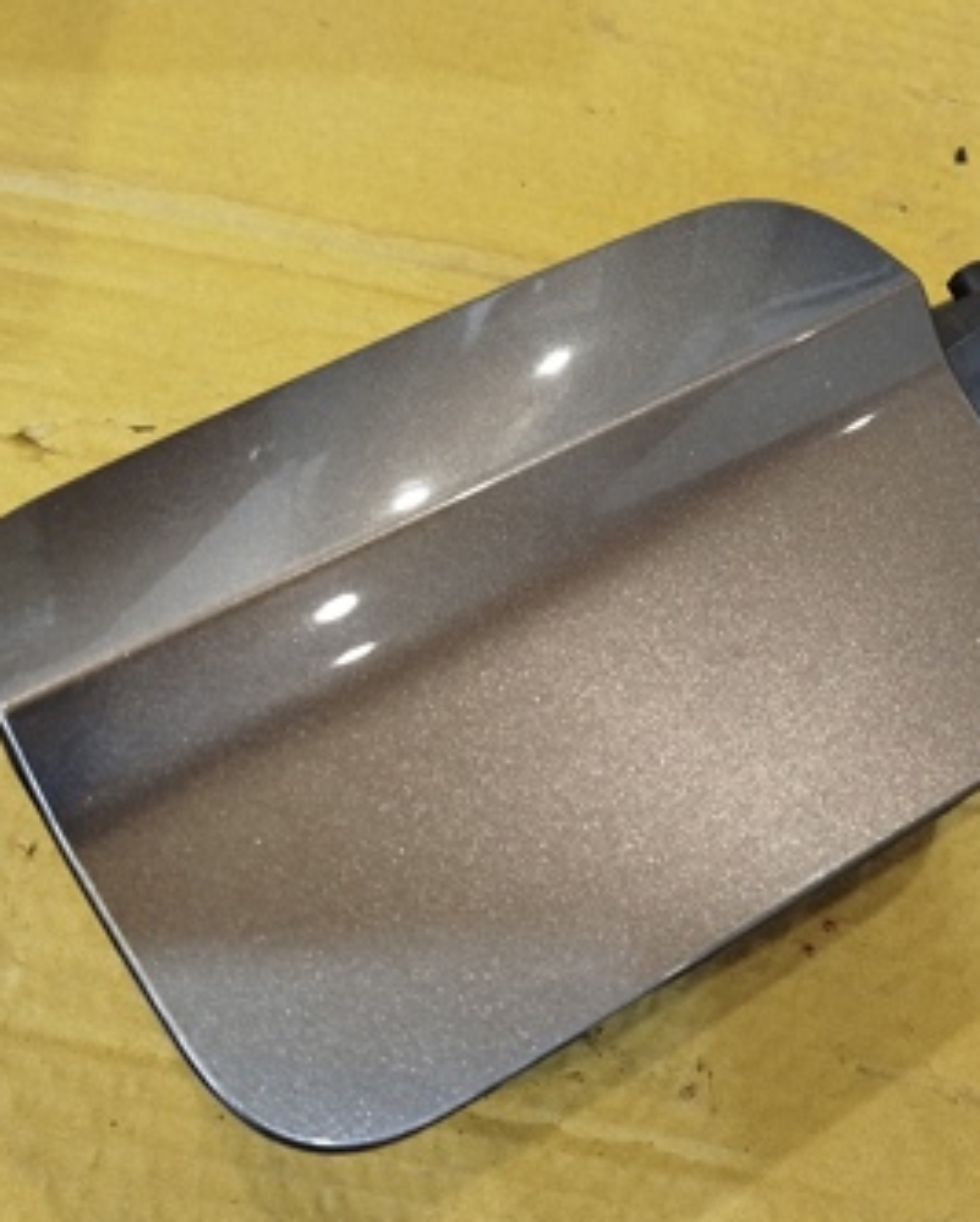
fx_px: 1629
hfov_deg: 33.4
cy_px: 661
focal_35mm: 45
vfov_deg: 41.1
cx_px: 565
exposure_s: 1/33
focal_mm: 5.31
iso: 500
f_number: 1.7
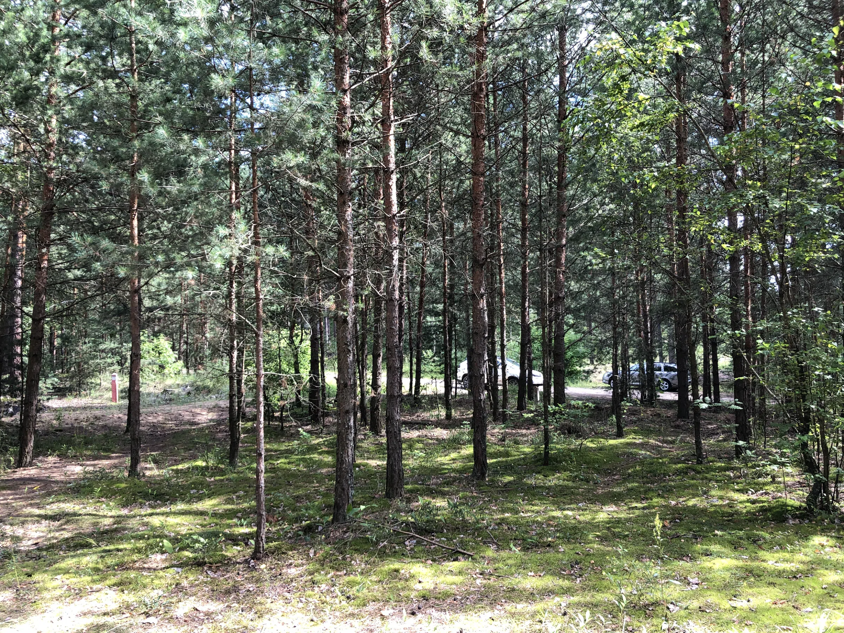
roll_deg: +2.0
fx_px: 683
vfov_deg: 49.7
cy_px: 316
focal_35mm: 28
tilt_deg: +1.9
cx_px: 422
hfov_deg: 63.4
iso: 25
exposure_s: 1/120
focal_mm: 4
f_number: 1.8
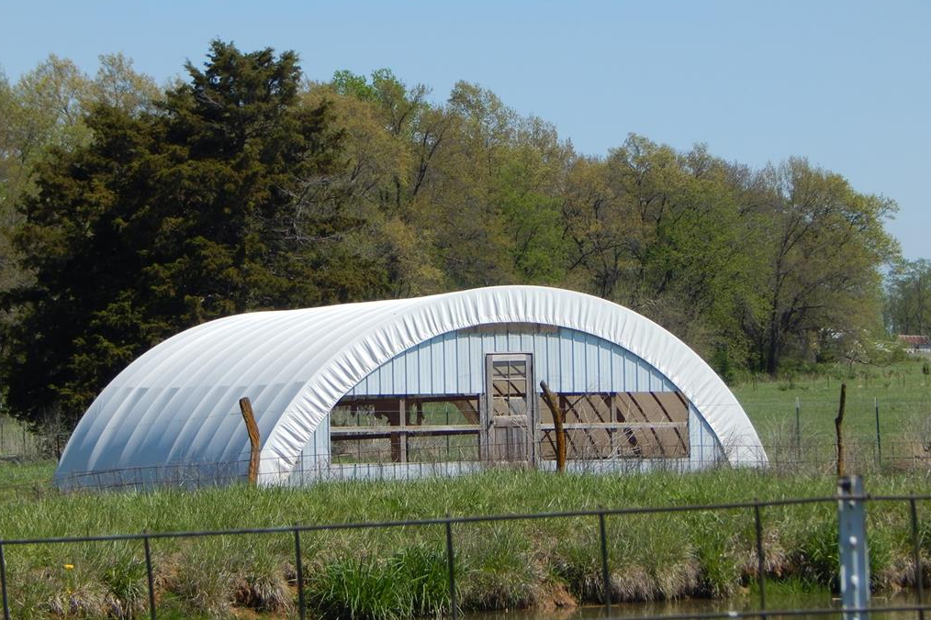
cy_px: 344
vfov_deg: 8.2
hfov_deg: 12.2
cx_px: 465
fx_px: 4344
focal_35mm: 168
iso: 125
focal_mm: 28.7
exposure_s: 1/1000
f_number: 5.1
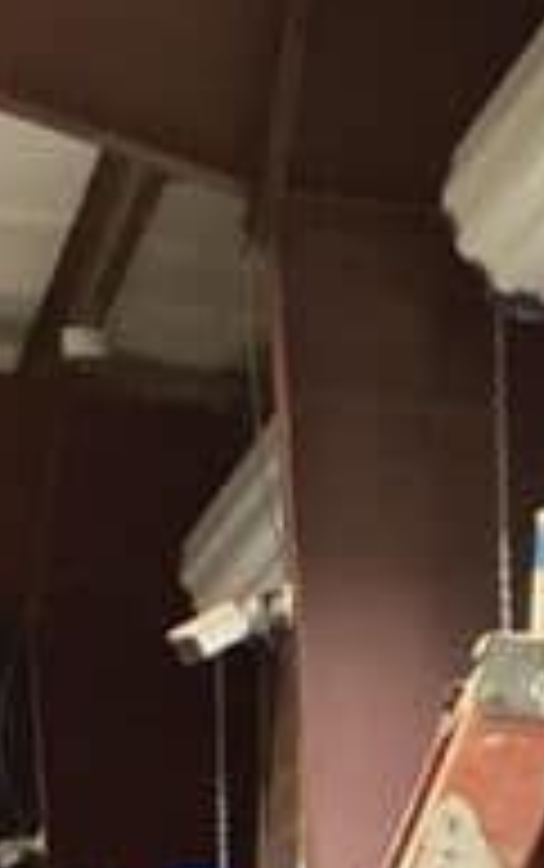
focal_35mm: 174
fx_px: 4118
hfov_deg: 7.2
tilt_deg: +8.3
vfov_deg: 11.9
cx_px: 1169
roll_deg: -2.8
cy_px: 846
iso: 160
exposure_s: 1/60
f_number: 2.4
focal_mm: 3.3
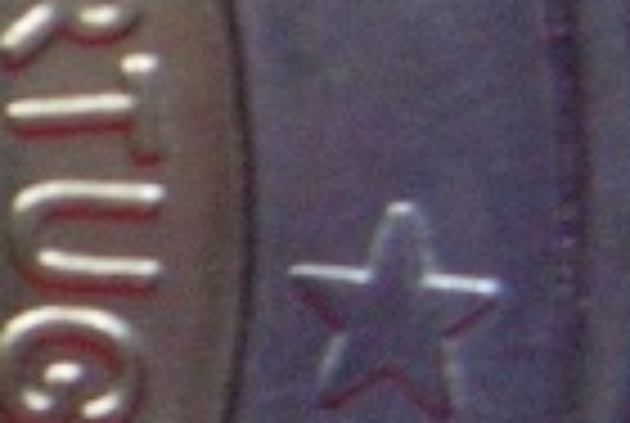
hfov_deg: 6.6
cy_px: 212
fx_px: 5121
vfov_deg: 4.7
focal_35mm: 292
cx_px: -943
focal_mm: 7.8
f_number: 2.8
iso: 183
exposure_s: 1/32
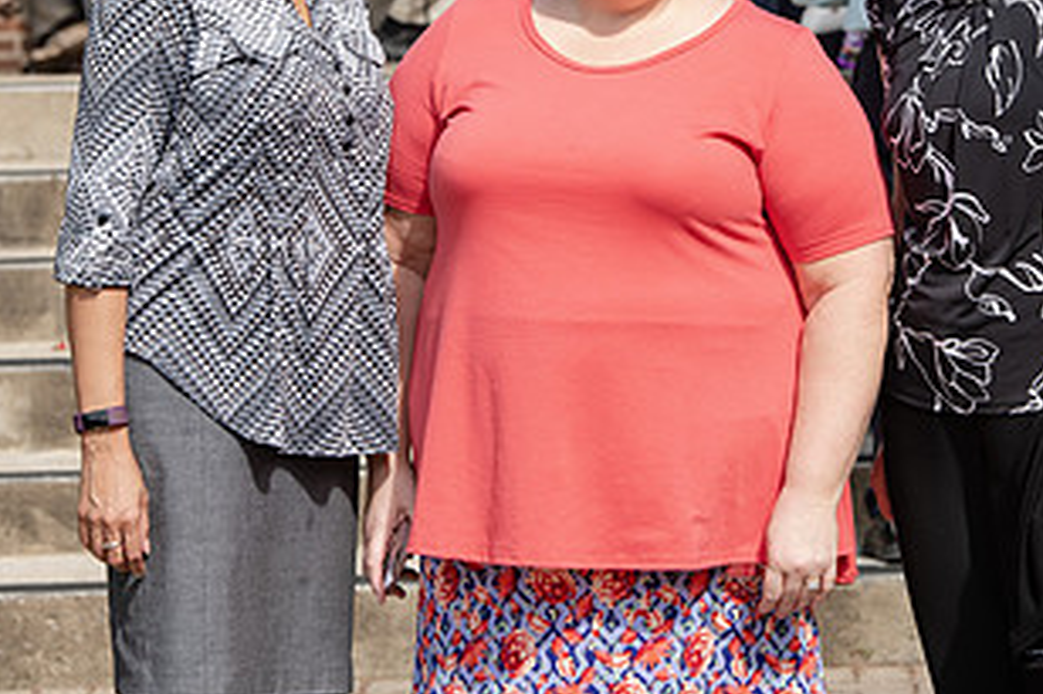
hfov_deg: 9.7
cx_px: 735
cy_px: 59
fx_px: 6110
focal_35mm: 211
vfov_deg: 6.5
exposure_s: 1/320
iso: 160
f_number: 7.1
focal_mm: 112
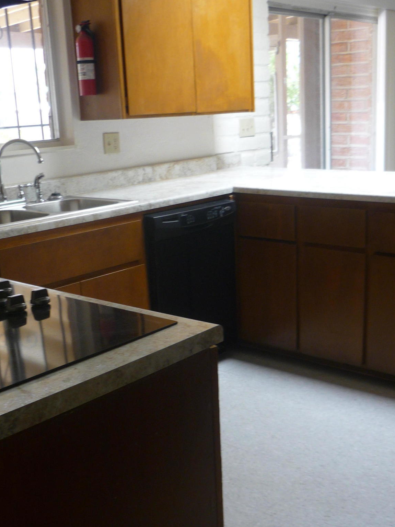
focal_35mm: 43
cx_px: 217
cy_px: 307
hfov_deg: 33.6
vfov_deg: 43.7
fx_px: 654
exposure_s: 1/30
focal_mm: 5.5
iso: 100
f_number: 2.8
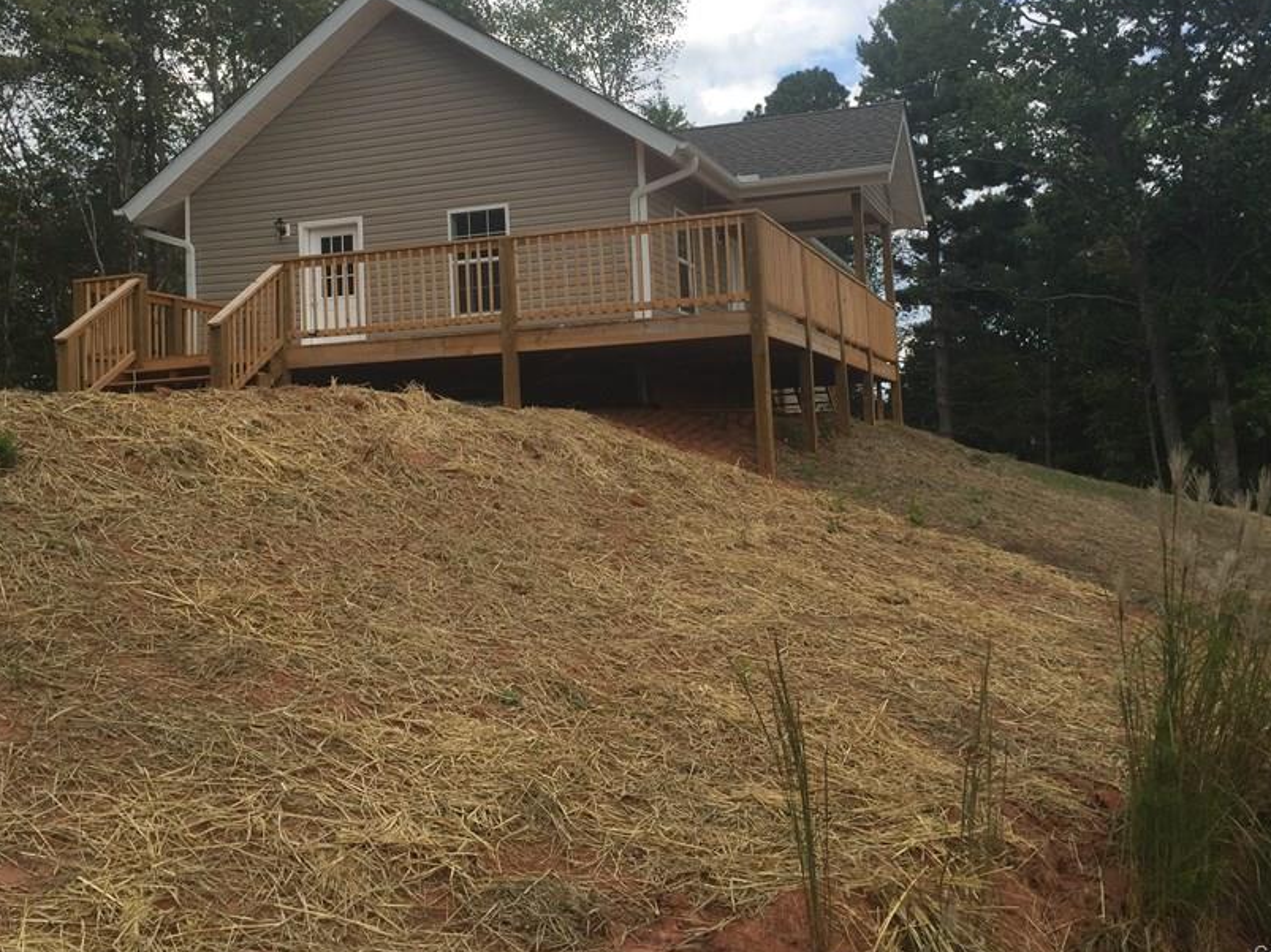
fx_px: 1358
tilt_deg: +4.9
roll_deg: +2.2
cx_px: 625
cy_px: 362
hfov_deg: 50.1
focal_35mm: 37
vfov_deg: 38.4
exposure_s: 1/942
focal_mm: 4.15
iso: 32
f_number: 2.2
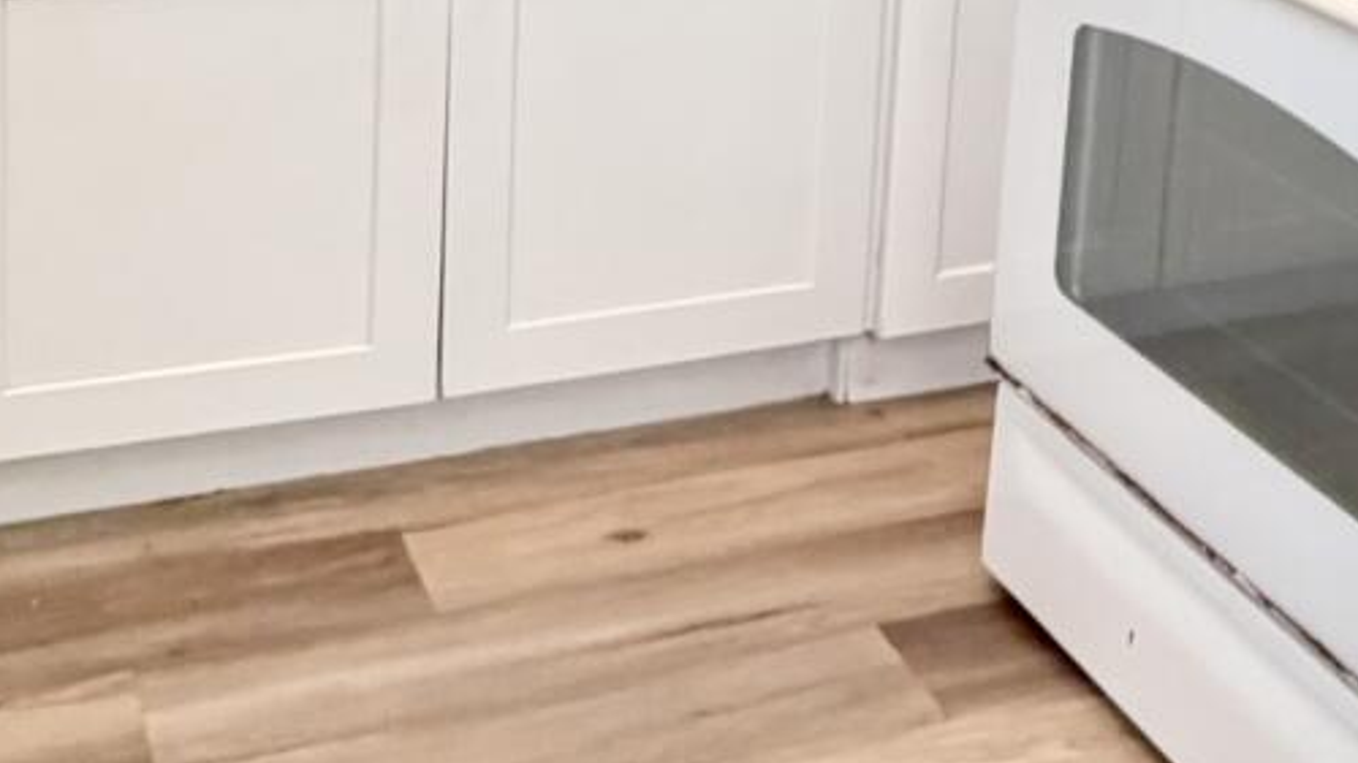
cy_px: -204
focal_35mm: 61
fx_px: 2196
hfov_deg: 34.0
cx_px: 918
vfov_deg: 18.5
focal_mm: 2.22
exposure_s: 1/60
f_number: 2.2
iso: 500
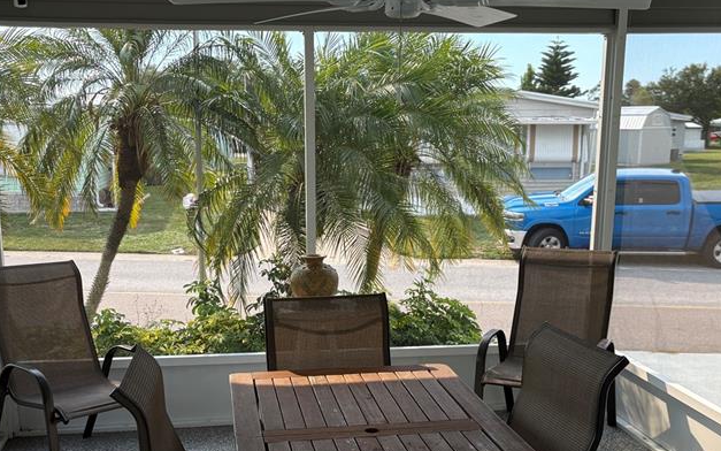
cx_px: 339
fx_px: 884
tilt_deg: -12.8
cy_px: 338
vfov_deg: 28.2
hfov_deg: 44.3
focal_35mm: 45
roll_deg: -0.2
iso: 50
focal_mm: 5.96
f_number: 1.6
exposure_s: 1/884
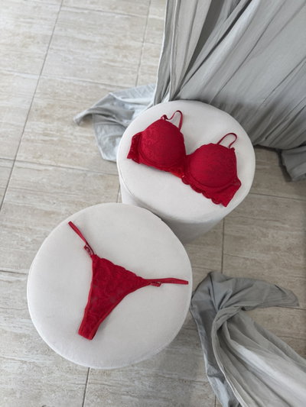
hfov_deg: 56.8
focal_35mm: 24
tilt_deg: -72.1
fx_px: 283
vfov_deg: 71.6
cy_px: 204
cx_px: 153
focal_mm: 6.76
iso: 200
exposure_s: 1/100
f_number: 1.78
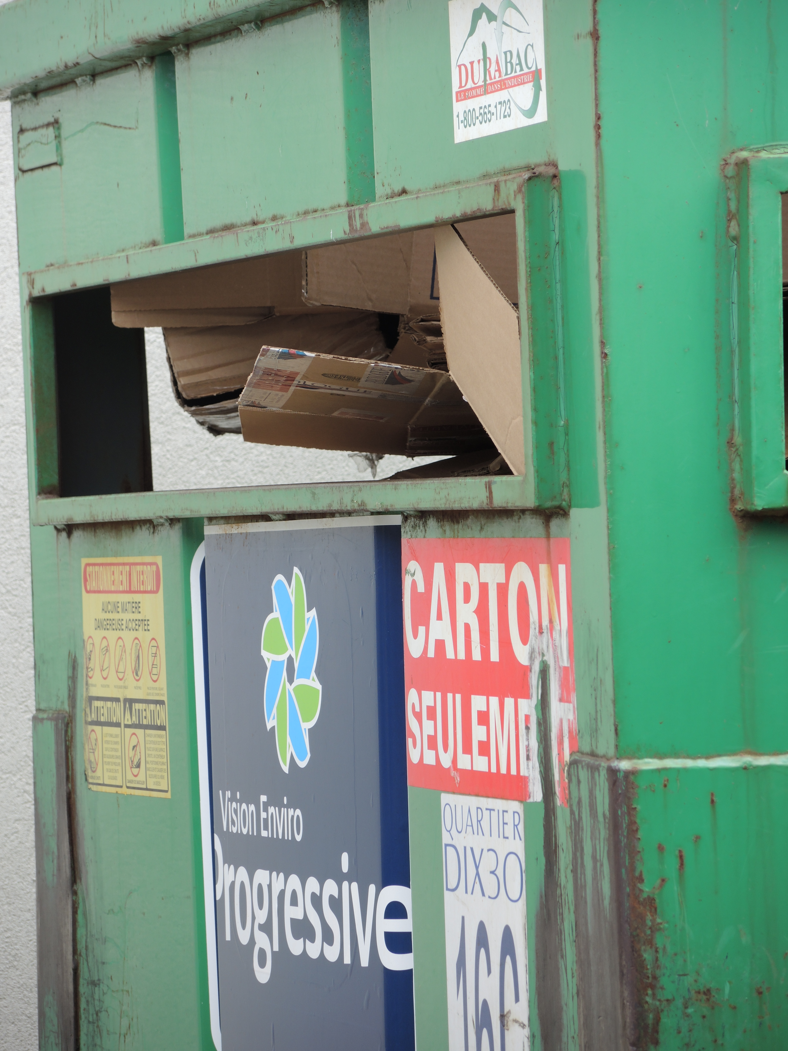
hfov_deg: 7.4
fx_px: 6070
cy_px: 526
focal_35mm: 200
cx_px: 394
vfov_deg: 9.9
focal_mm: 42.8
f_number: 4
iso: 80
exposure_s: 1/160
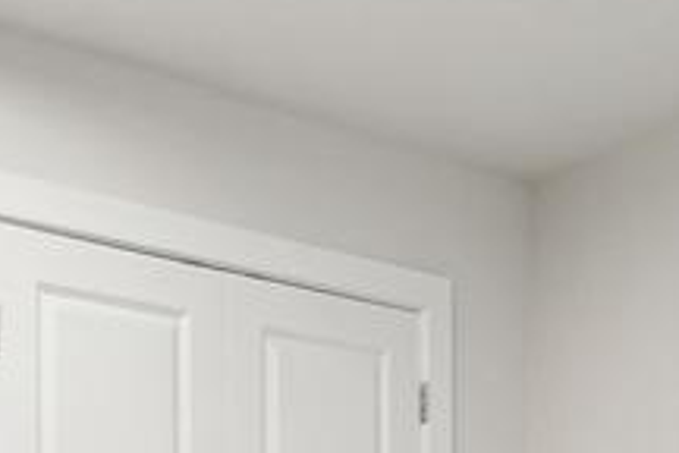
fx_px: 1433
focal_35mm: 76
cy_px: 775
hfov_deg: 25.8
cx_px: 69
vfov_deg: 15.7
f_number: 9
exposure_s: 1/20
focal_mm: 16
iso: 800
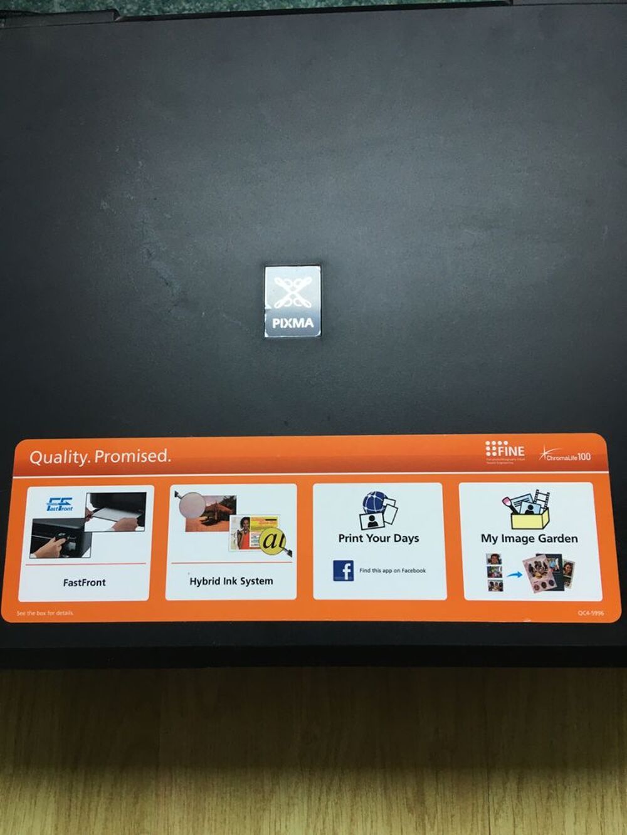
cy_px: 418
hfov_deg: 48.2
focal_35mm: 29
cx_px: 314
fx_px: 700
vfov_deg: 61.7
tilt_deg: -80.4
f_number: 2.2
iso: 40
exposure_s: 1/33
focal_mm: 4.15
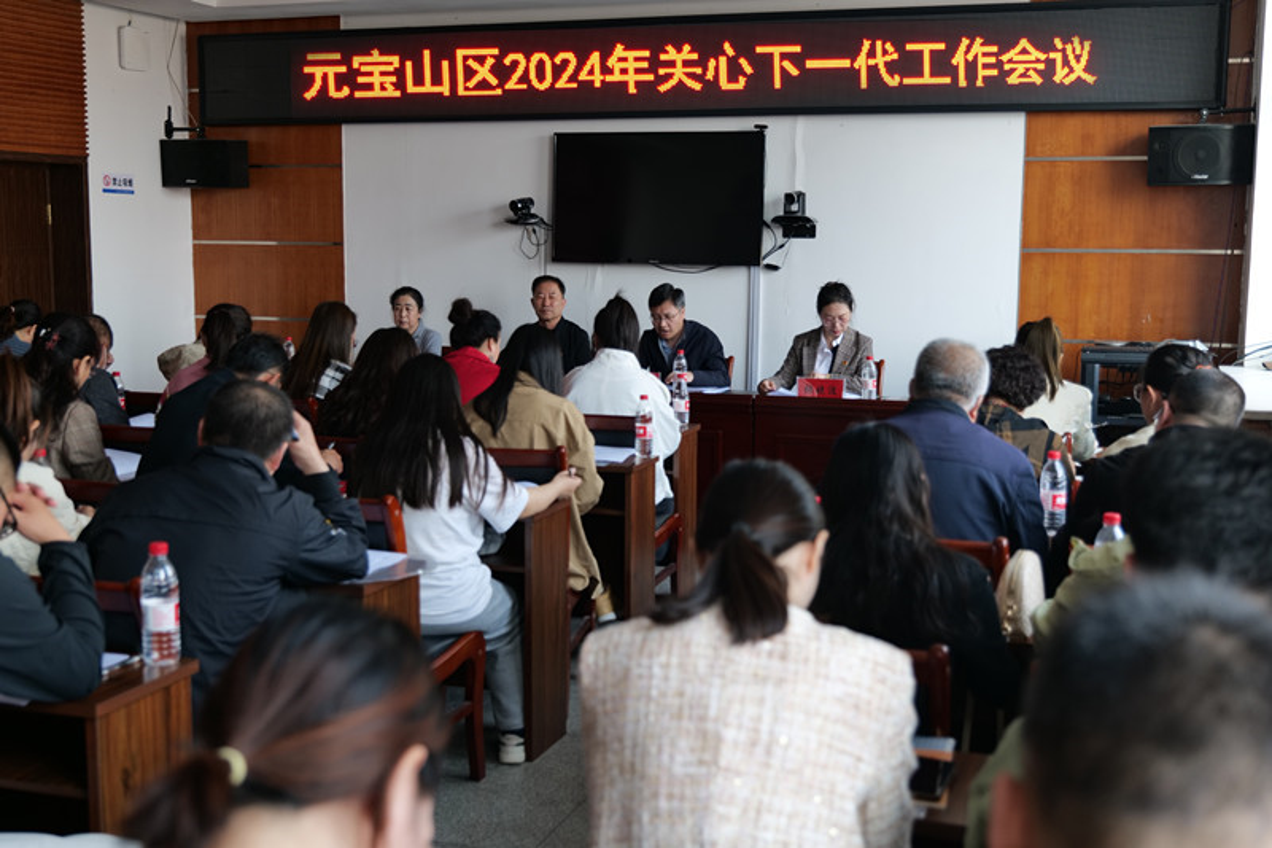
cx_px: 636
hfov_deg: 47.4
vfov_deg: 32.6
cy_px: 424
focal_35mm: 41
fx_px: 1448
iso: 500
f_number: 4
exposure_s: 1/60
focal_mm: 41
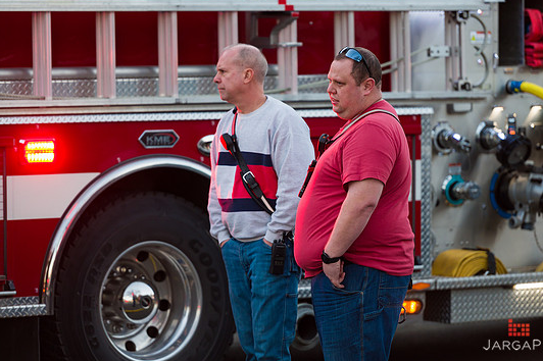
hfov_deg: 9.4
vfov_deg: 6.3
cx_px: 285
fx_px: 3286
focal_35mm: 218
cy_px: 175
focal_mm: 200
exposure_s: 1/250
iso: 640
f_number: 3.2
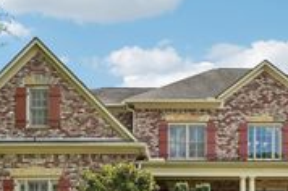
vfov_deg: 26.5
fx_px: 359
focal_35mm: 45
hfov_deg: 43.4
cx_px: 176
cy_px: 227
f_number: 8
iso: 800
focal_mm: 16
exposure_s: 1/2000
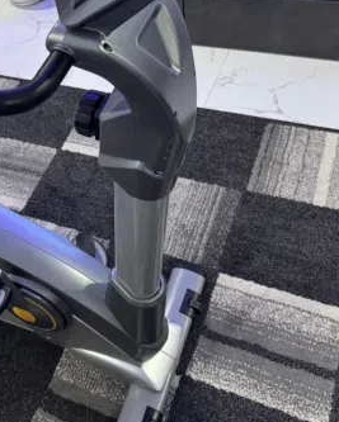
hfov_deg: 32.1
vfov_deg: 40.6
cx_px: 44
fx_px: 564
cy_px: 137
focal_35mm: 45
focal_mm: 6.76
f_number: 1.78
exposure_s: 1/49
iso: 800
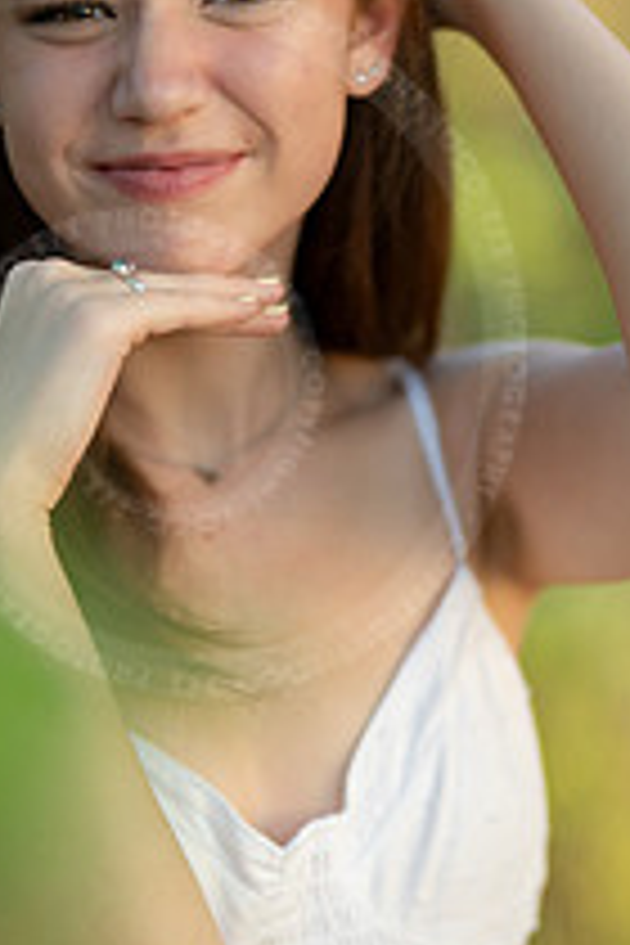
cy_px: 504
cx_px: 216
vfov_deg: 11.3
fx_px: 4777
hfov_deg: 7.5
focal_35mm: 182
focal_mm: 85
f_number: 1.2
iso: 160
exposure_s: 1/320
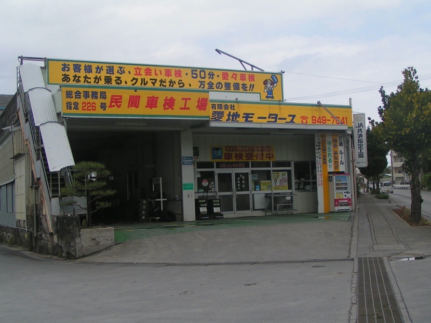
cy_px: 162
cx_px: 219
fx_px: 548
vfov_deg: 32.9
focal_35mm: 44
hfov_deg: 42.9
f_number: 3.2
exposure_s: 1/1000
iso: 50
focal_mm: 6.6
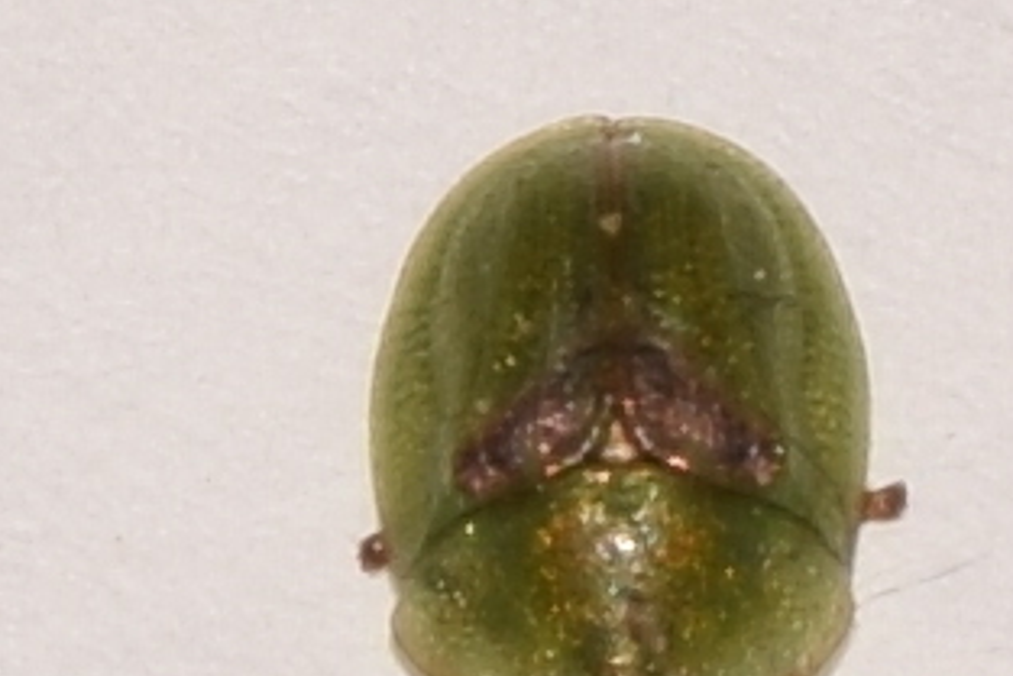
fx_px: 12949
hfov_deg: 4.5
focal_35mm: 460
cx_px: 592
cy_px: 485
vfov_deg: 3.0
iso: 100
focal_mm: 100
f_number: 16
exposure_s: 1/200
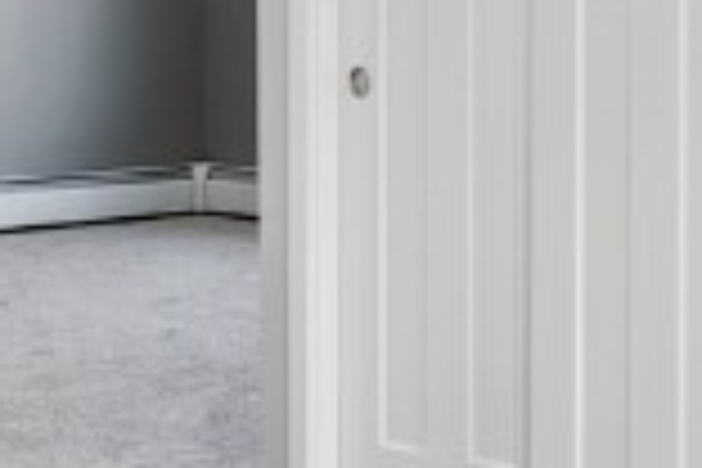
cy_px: -72
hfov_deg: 15.3
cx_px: 1202
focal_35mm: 118
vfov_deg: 11.4
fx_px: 2301
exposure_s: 1/60
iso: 400
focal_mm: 16
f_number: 8
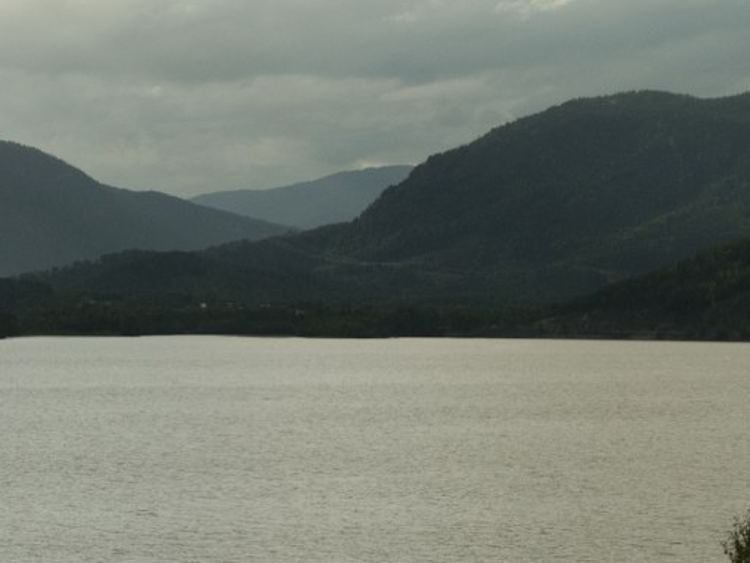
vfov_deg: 8.7
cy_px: 380
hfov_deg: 11.6
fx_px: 3683
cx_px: 160
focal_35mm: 170
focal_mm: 50
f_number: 4.5
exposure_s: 1/2000
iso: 400
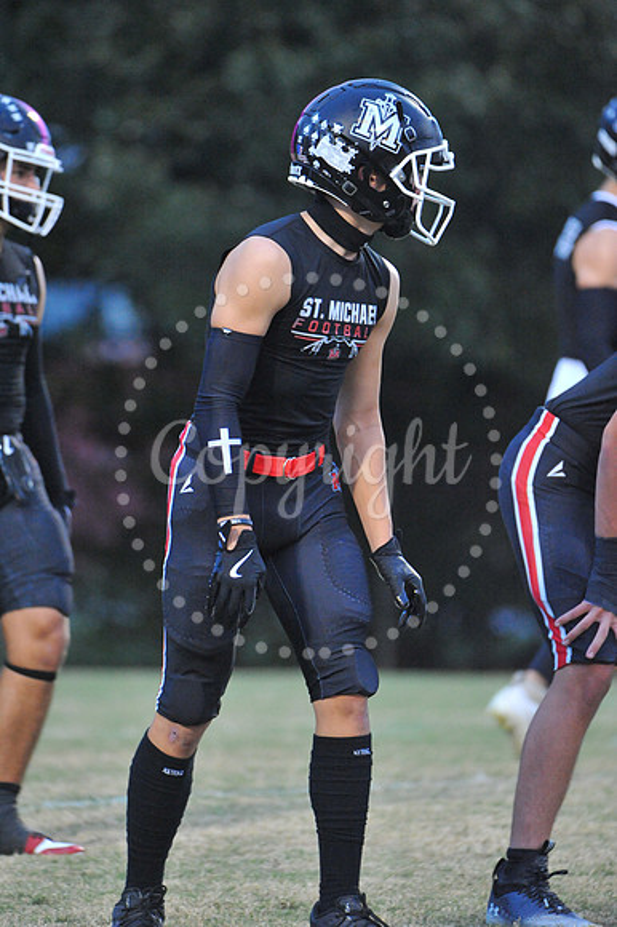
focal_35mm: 500
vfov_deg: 4.1
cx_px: 308
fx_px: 12869
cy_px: 464
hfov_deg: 2.7
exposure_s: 1/200
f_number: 6.3
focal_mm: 500
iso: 6400
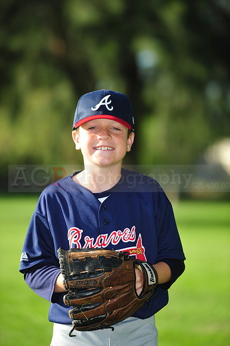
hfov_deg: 6.9
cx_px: 115
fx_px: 1919
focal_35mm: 200
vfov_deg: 10.3
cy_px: 173
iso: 200
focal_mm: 200
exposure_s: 1/640
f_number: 4
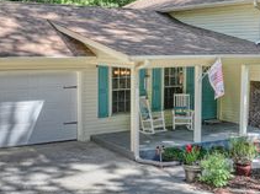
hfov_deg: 33.7
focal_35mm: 57
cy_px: 96
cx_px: 108
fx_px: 428
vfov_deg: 25.6
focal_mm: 12.3
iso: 140
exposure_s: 1/2000
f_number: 2.8
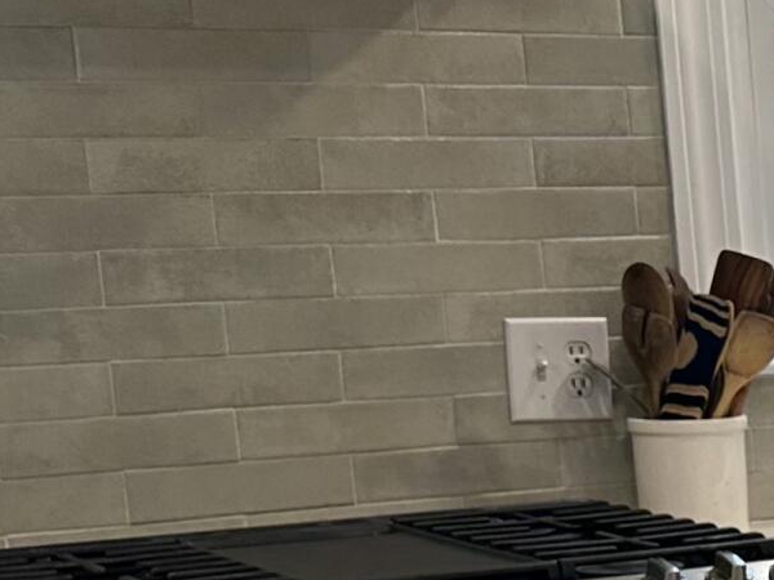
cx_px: 1437
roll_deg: +1.1
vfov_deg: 12.0
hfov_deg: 14.3
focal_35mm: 120
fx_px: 2683
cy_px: 741
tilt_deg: -11.5
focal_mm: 6.86
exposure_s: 1/120
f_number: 1.78
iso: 160
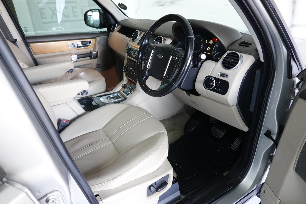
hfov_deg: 73.7
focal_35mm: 24
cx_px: 153
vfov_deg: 53.1
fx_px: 204
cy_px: 102
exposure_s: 1/40
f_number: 2.8
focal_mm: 9
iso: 1000
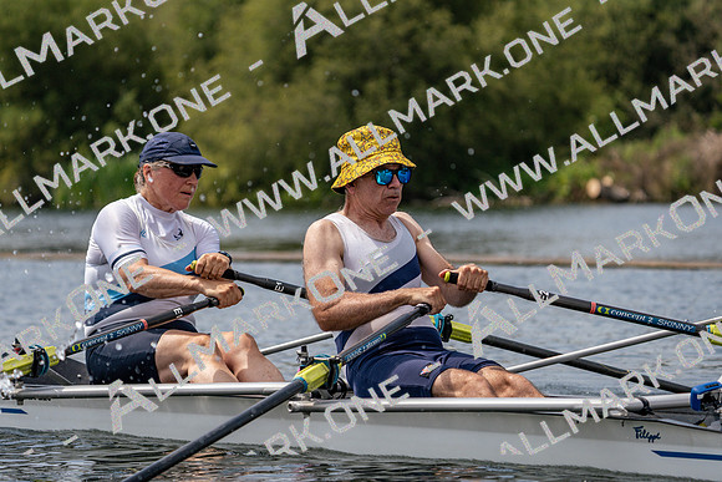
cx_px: 361
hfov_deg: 10.3
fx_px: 4012
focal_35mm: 200
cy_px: 241
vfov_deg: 6.9
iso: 200
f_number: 5.6
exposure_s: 1/1600
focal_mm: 200
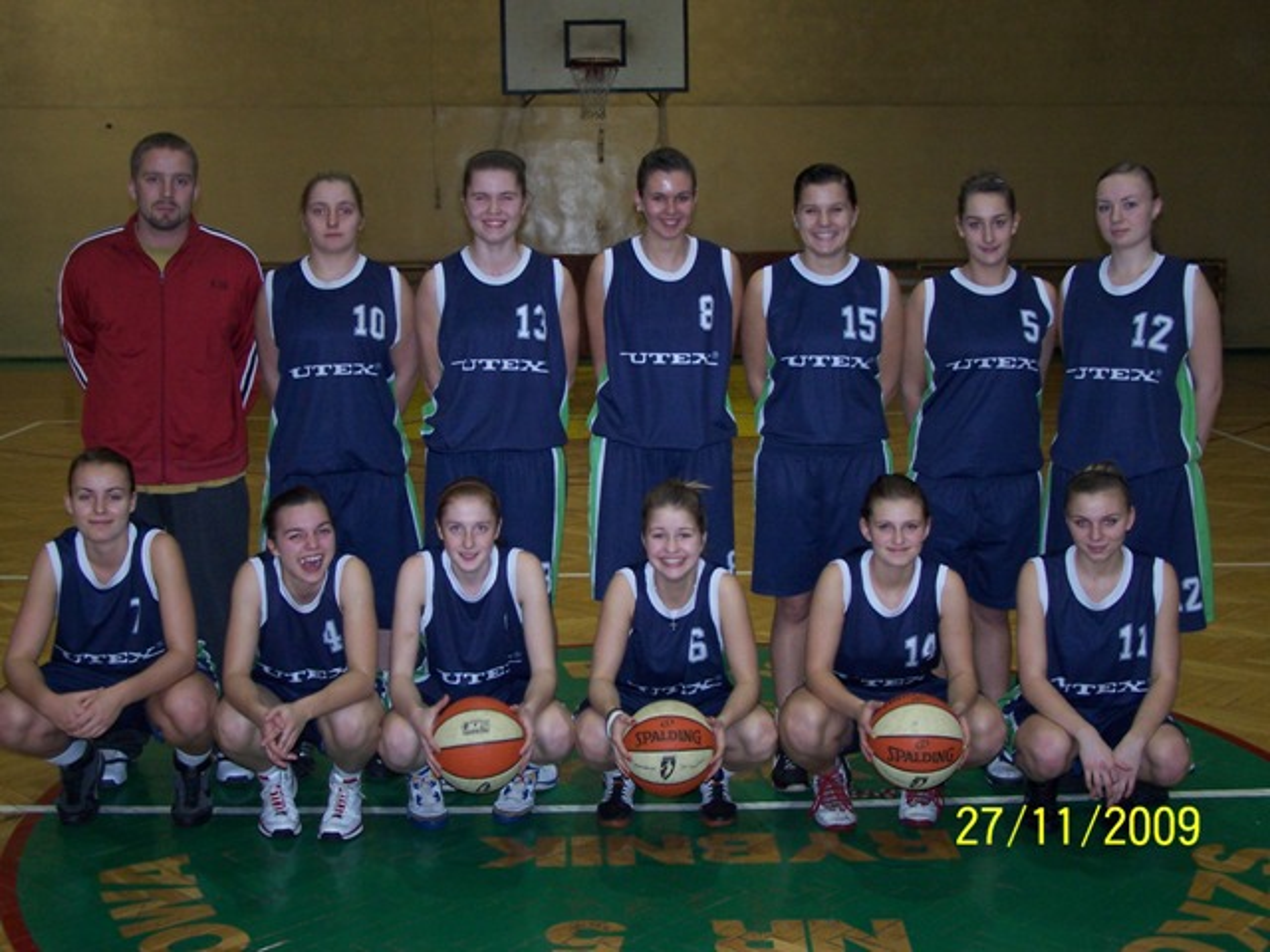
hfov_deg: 39.7
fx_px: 1761
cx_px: 635
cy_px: 476
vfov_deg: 30.3
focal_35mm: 48
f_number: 3
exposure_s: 1/60
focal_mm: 8
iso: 140
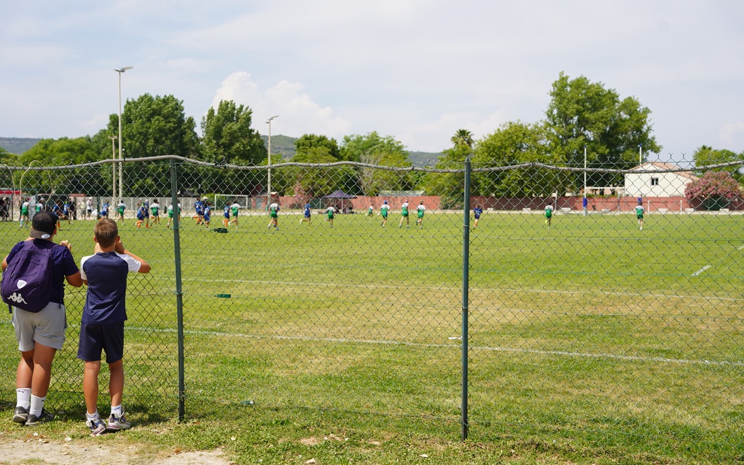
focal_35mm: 54
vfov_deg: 24.0
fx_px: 1095
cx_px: 372
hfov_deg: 37.5
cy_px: 238
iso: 100
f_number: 5
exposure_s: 1/640
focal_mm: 52
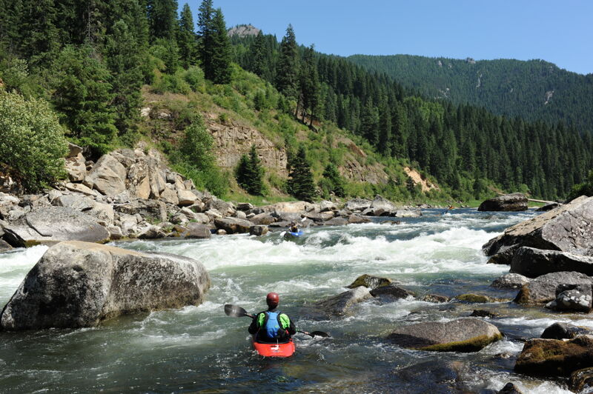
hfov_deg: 54.5
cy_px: 197
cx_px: 296
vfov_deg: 37.8
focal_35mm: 35
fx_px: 576
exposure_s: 1/640
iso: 500
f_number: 11
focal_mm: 35
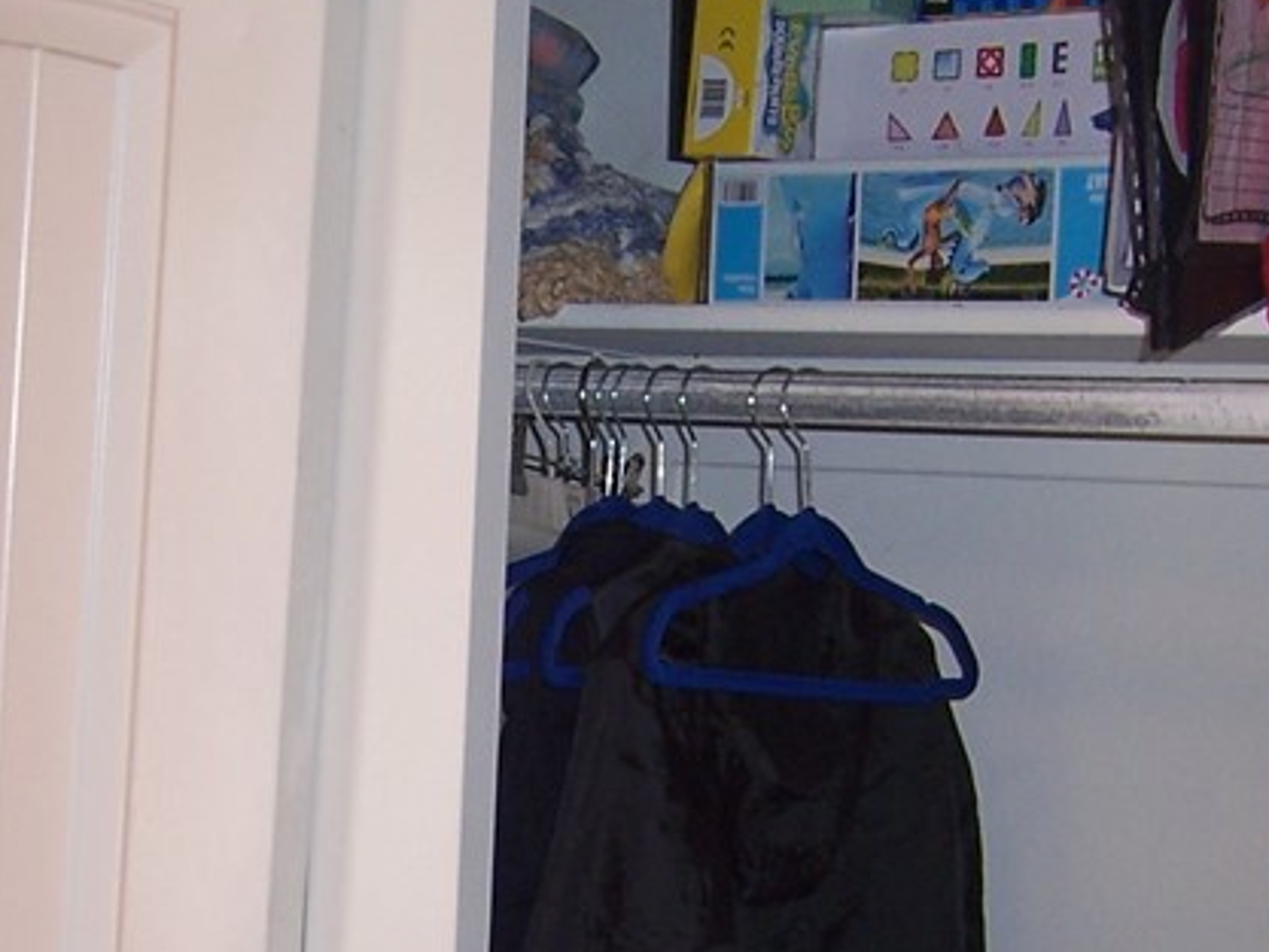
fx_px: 2970
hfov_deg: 23.9
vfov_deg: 18.0
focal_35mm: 81
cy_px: 833
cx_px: 335
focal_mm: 5.5
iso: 80
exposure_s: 1/60
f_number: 2.8
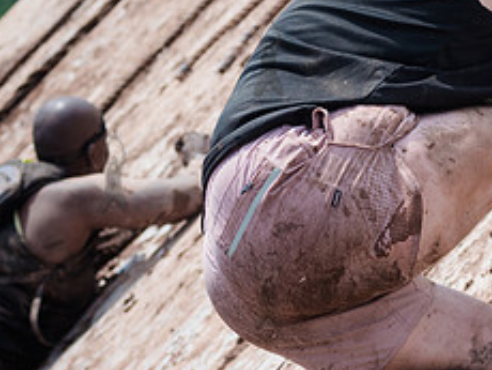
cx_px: 459
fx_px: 4311
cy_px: 149
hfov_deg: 6.5
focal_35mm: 303
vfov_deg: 4.9
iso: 250
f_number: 5
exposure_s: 1/1250
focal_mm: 105
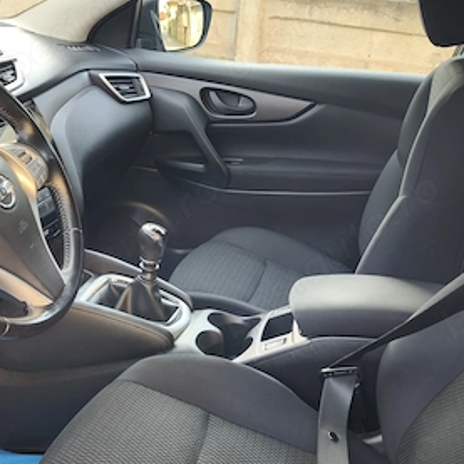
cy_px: 278
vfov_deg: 38.2
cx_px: 241
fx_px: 667
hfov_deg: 38.3
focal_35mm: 44
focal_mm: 6.57
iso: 80
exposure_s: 1/100
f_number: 1.6
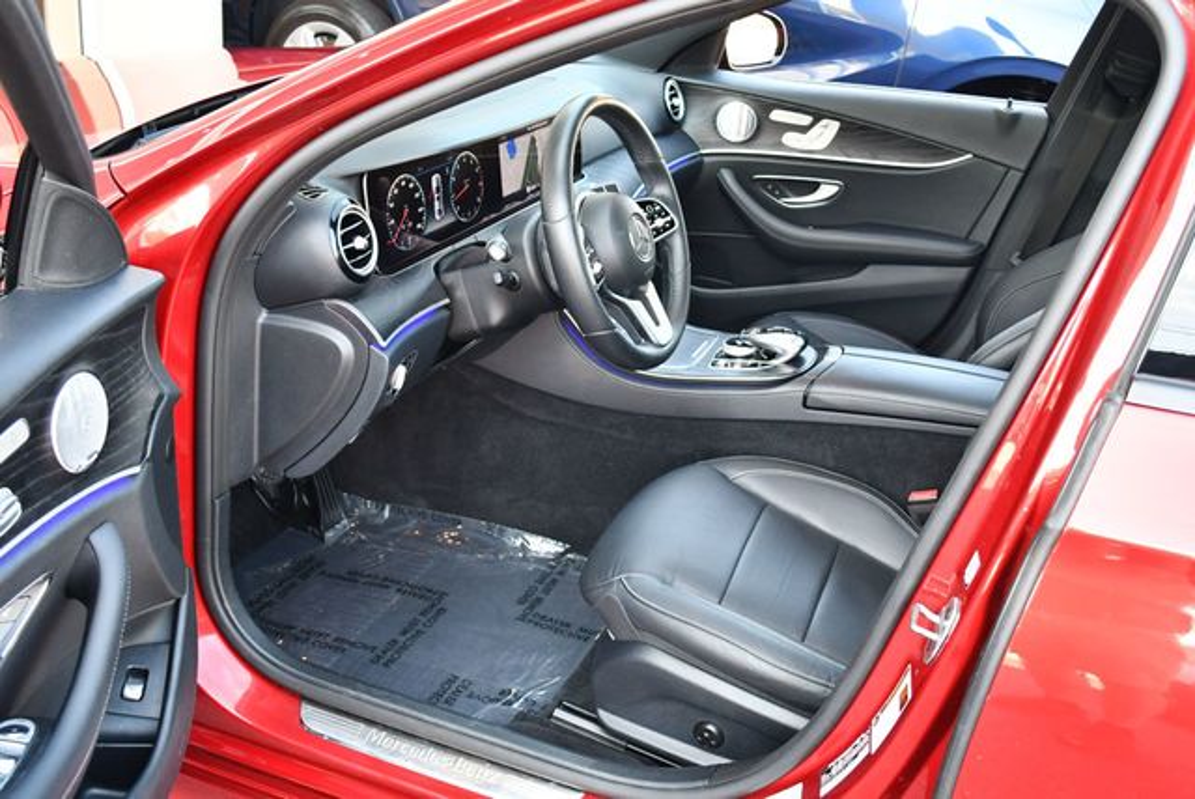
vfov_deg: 36.9
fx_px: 1196
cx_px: 598
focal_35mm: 36
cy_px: 400
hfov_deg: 53.1
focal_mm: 18
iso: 800
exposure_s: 1/160
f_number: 3.5
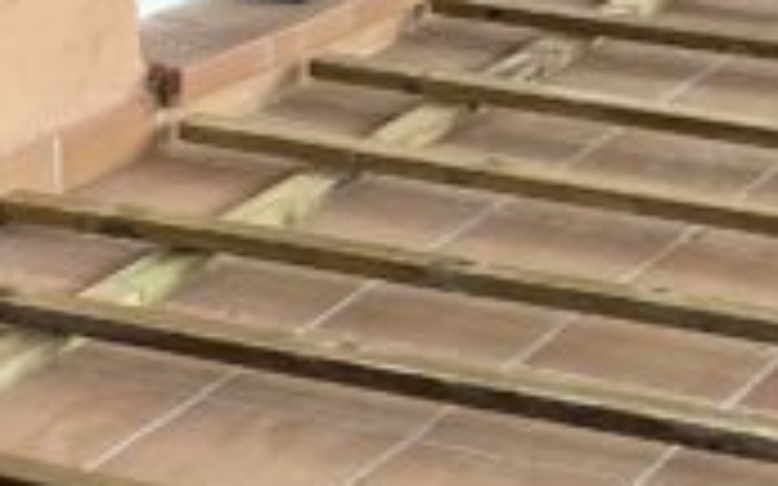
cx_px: 423
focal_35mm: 163
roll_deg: -2.0
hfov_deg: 12.8
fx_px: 3455
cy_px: 76
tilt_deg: -14.6
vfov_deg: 8.0
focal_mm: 5.1
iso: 40
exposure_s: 1/122
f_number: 1.6
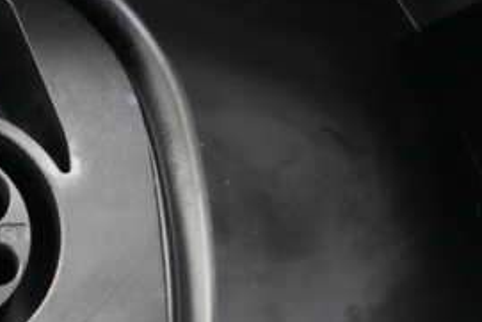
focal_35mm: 59
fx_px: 790
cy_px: 311
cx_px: -55
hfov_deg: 30.2
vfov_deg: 22.3
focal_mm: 25
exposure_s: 1/50
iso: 12800
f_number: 2.8
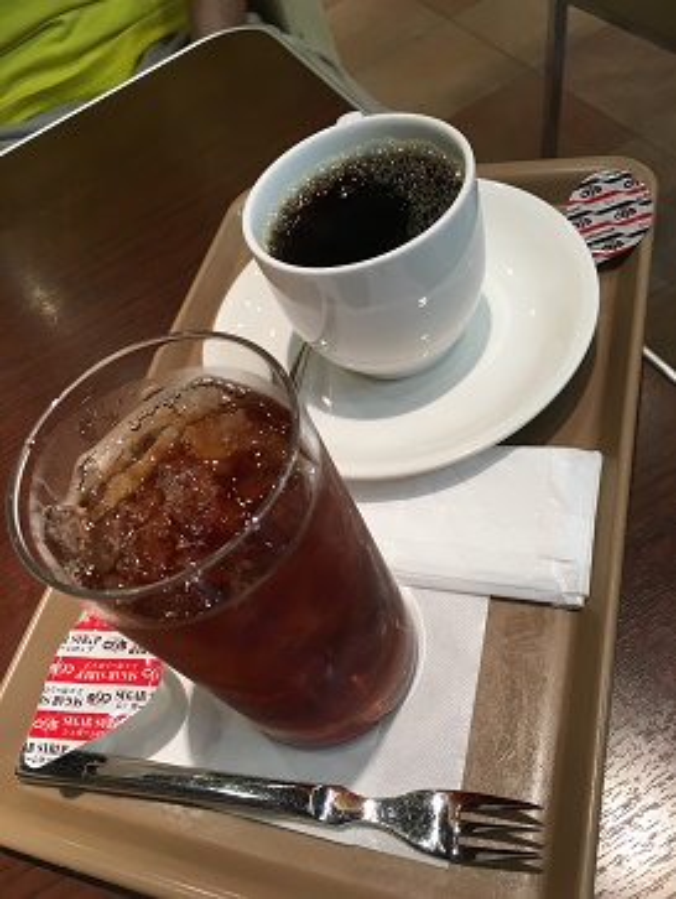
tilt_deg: -53.0
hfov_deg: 48.3
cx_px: 338
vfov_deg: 61.6
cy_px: 450
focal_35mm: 29
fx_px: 754
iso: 25
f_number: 2.2
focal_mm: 4.15
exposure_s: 1/30
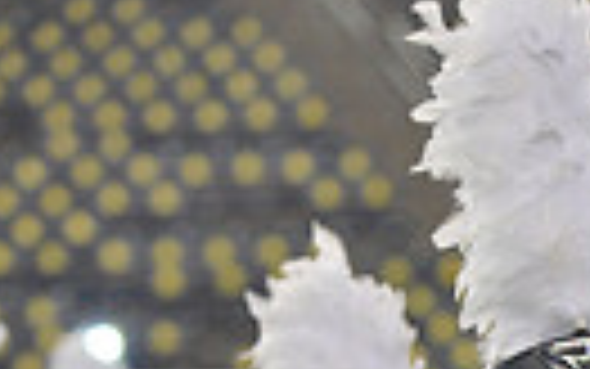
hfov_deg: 3.6
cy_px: 878
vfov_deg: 2.3
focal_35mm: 579
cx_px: 646
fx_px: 9314
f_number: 5.6
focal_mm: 165
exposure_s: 1/640
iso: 2000
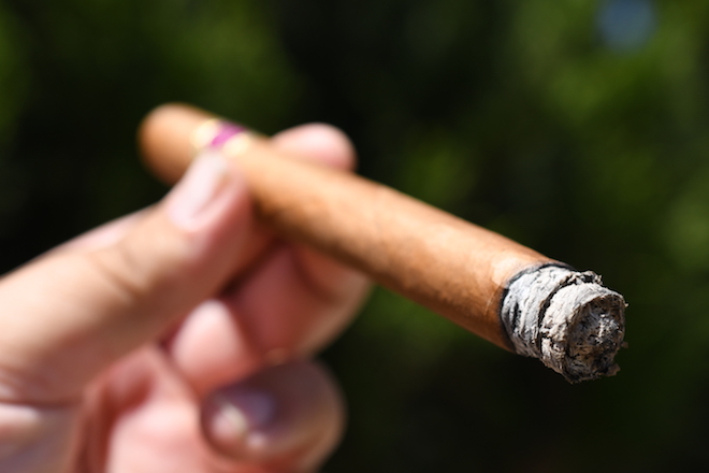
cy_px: 236
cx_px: 354
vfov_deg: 22.6
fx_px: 1182
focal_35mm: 60
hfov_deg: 33.4
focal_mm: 40
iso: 250
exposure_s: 1/1600
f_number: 5.6
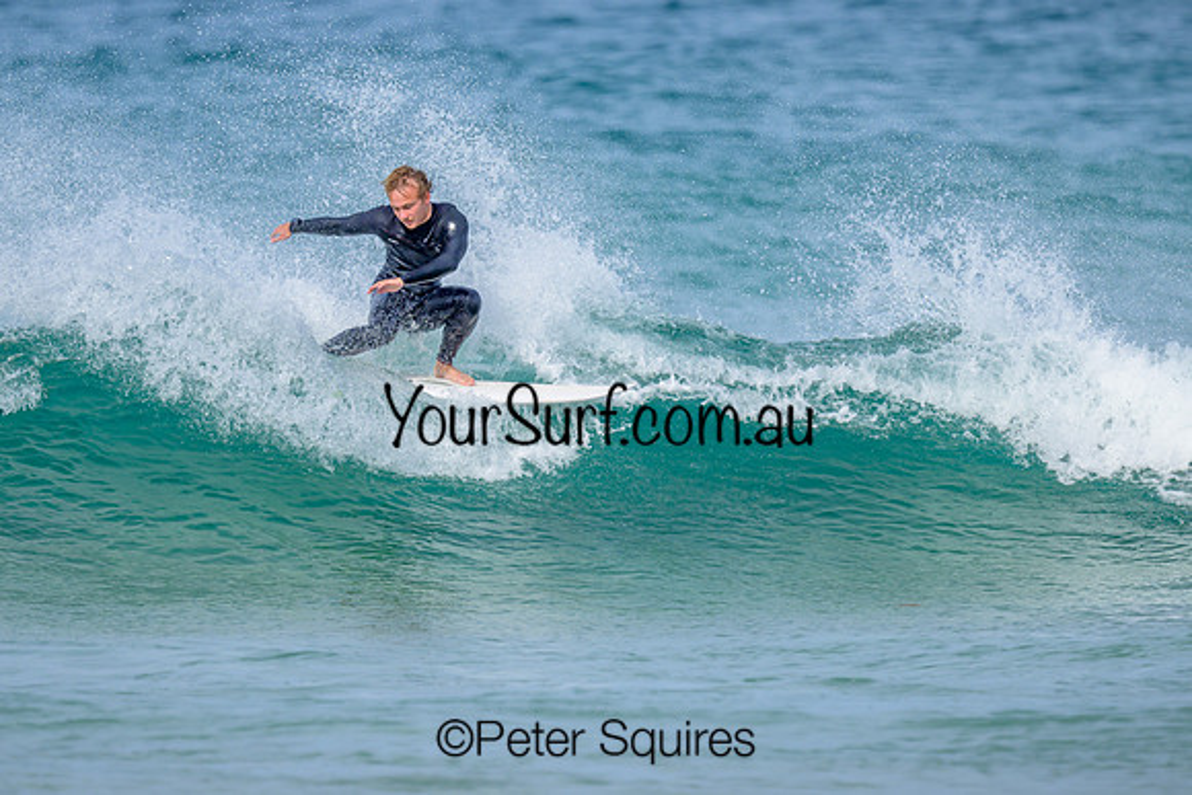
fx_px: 36449
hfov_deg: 1.9
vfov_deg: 1.3
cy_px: 401
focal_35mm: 1101
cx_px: 441
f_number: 6.3
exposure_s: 1/2000
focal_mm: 800
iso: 250
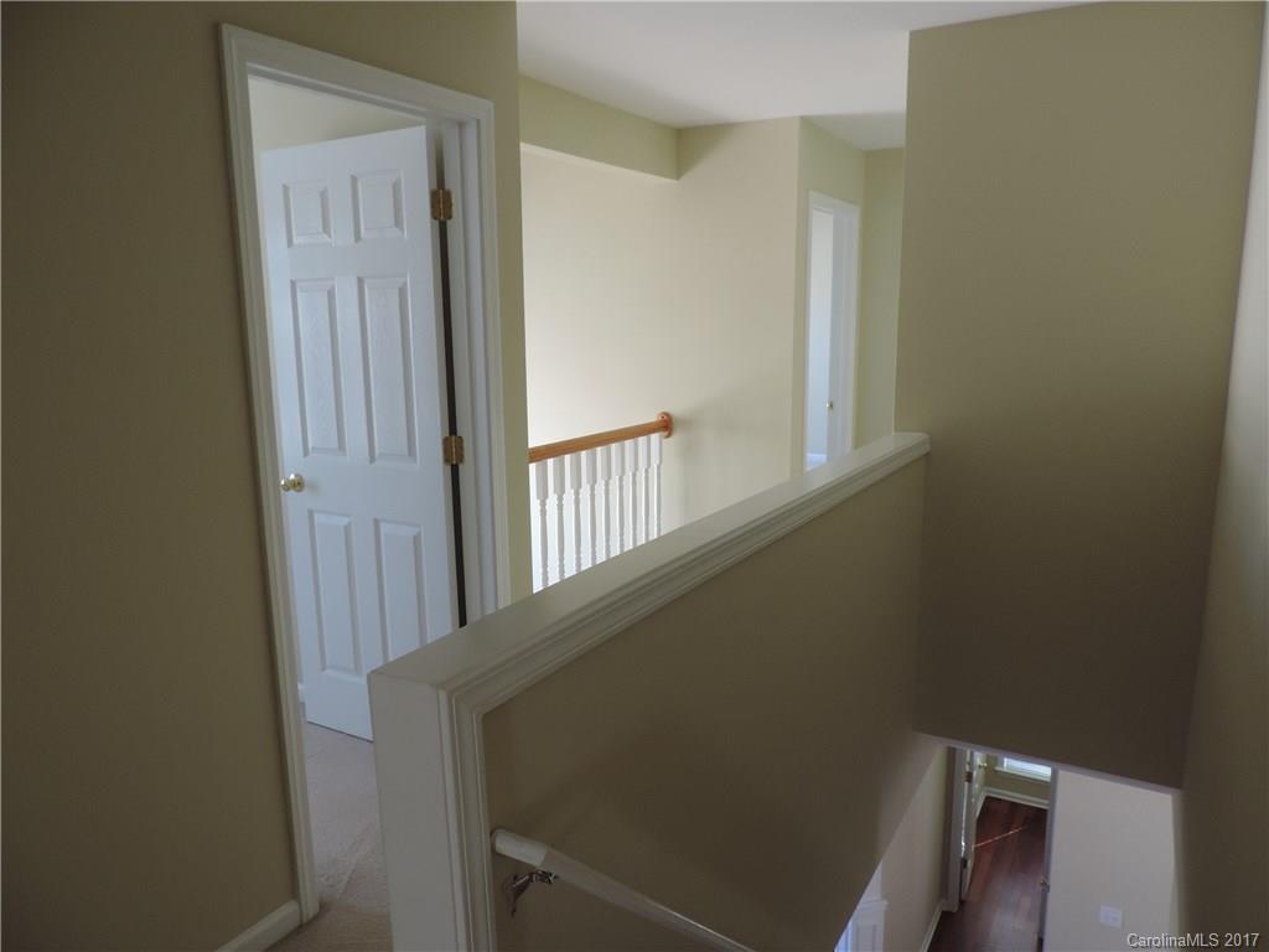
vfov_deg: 56.8
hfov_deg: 71.6
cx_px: 634
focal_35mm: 24
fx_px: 880
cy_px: 476
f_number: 3
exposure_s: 1/30
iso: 200
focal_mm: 4.3
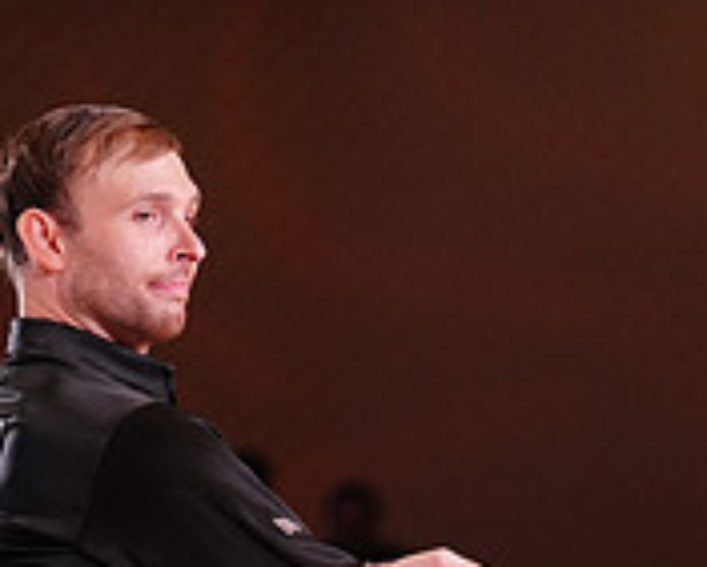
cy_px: 965
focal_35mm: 334
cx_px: 773
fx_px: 6993
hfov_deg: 5.8
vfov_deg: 4.6
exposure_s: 1/500
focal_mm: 108
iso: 2000
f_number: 2.8
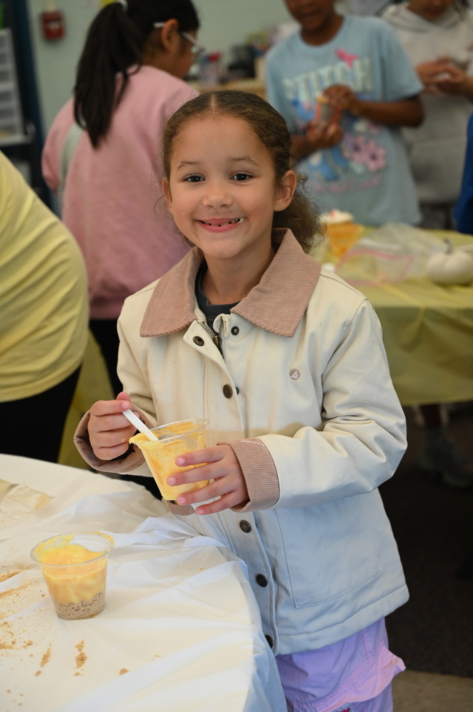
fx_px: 1224
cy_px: 356
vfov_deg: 32.4
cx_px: 236
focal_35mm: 62
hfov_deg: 21.9
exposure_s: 1/250
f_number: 4
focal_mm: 62
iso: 2500
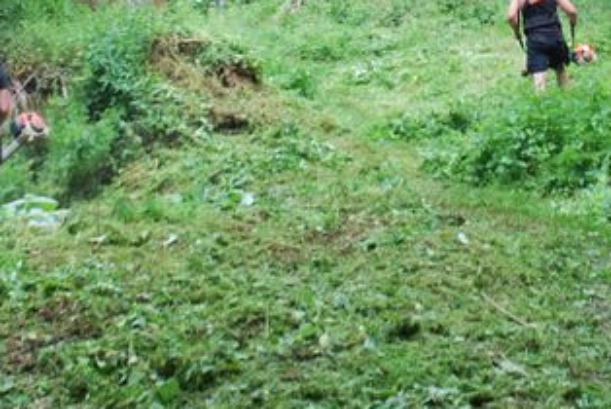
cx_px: 331
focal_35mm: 63
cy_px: 29
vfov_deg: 21.1
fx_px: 1070
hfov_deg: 31.8
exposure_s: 1/100
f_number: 5
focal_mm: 22
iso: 200
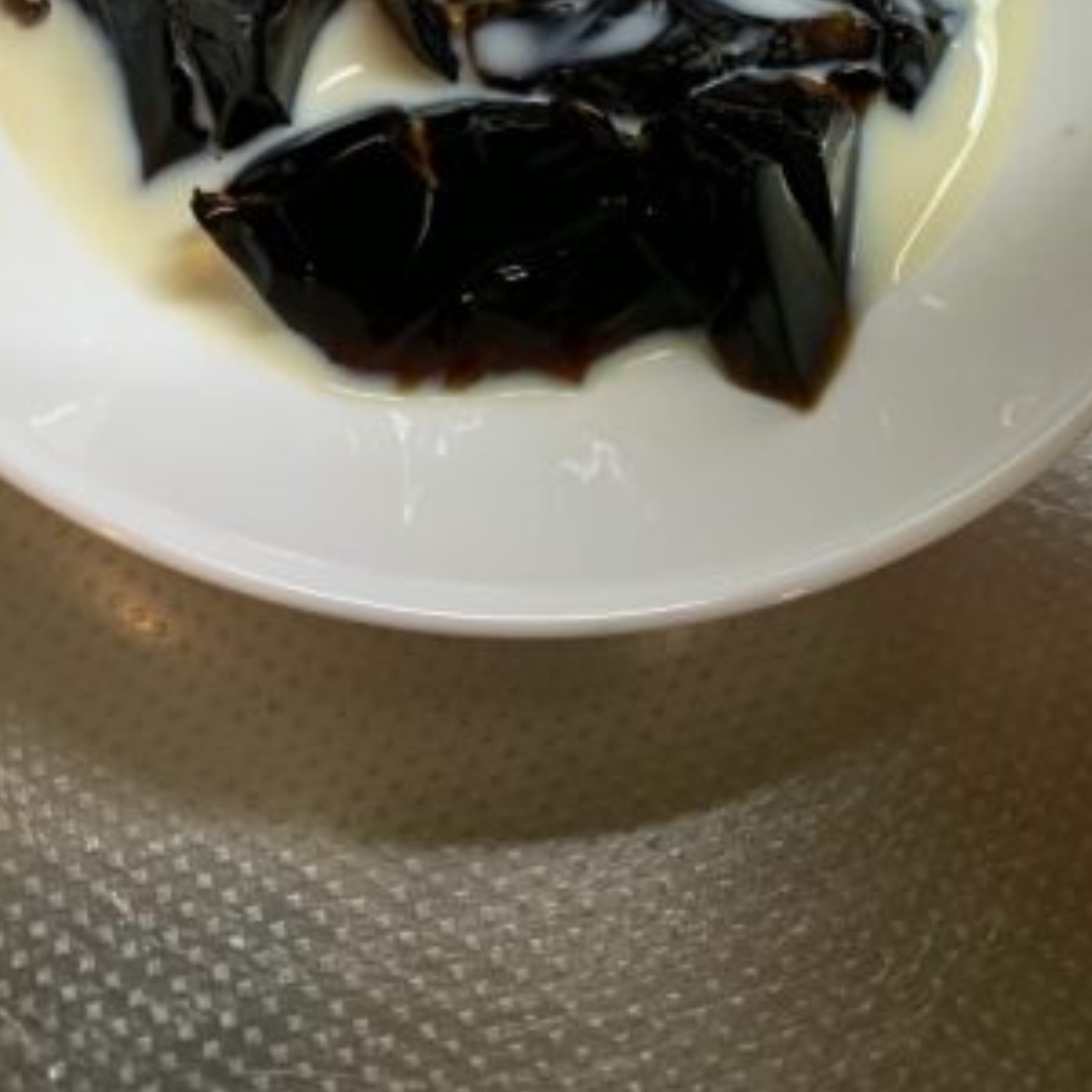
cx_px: 521
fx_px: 1749
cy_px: -69
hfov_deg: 34.7
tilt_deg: -61.2
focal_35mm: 49
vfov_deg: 31.3
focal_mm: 4.25
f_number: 1.8
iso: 200
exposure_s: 1/100
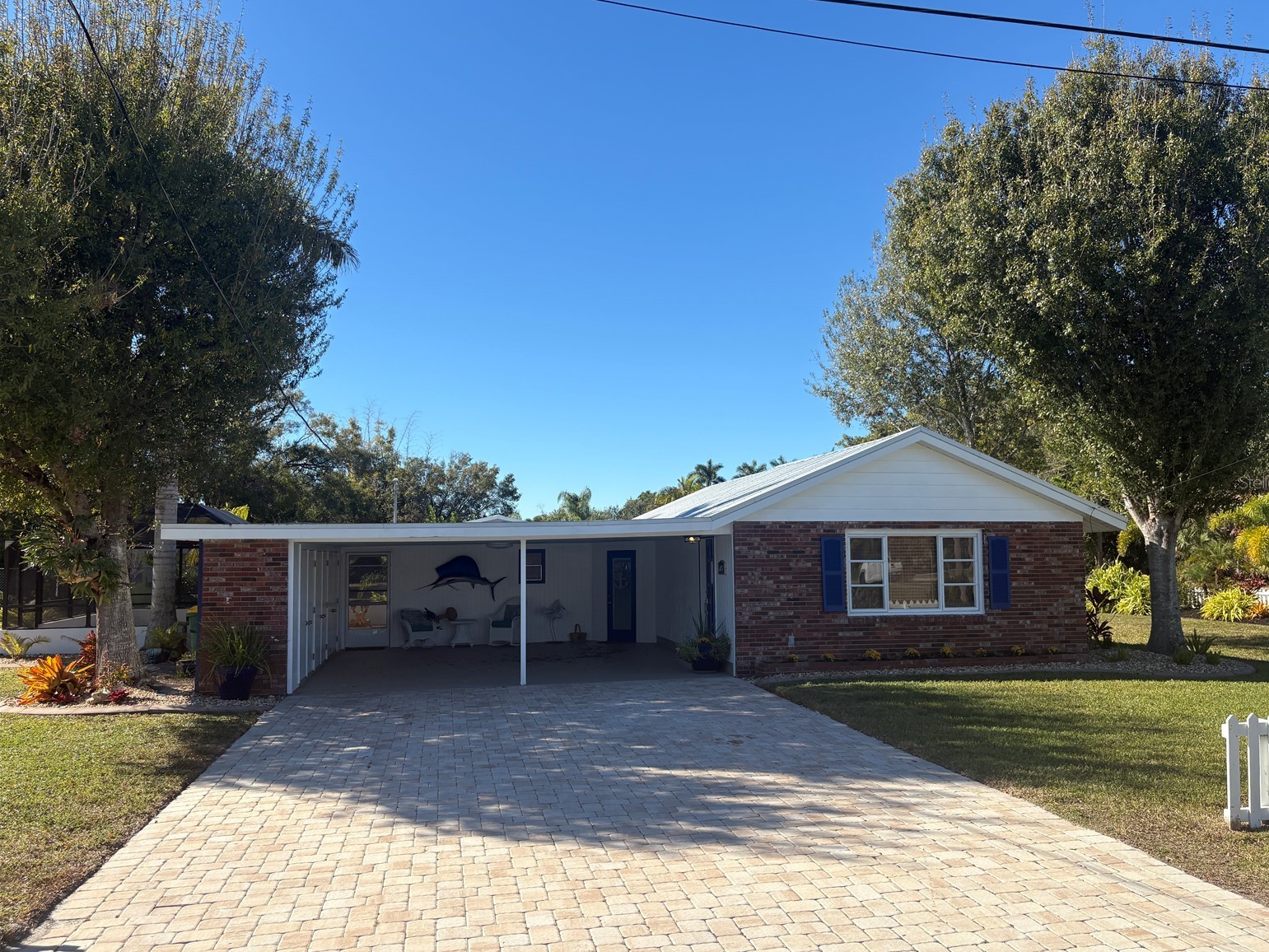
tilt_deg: +5.2
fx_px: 990
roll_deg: +1.3
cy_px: 482
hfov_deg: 65.3
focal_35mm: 27
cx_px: 658
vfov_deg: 51.4
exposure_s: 1/2747
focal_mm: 5.96
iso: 50
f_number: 1.6
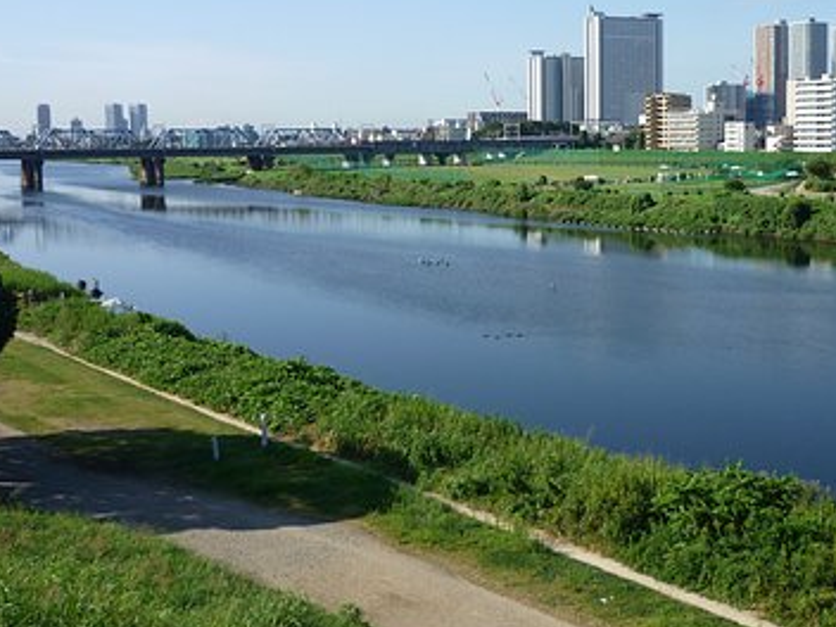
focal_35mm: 48
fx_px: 1159
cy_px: 233
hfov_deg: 39.4
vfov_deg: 30.1
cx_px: 515
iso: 80
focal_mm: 5.5
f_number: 8
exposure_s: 1/125
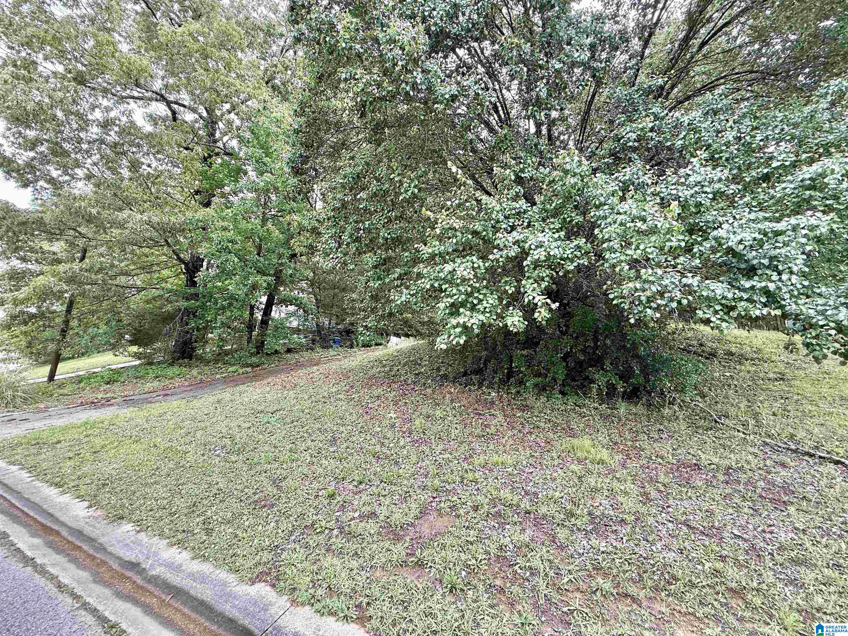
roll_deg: -2.0
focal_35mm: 14
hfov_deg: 102.1
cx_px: 424
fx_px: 343
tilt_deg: +12.7
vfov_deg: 85.7
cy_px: 318
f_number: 2.2
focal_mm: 2.22
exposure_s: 1/155
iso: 50
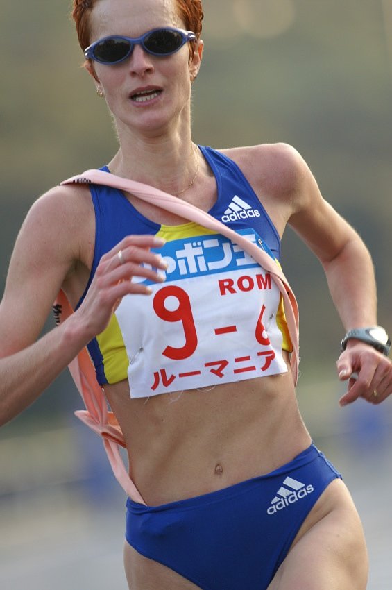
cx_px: 196
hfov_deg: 2.3
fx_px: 9819
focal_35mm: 600
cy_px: 295
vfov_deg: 3.4
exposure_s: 1/300
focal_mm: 400
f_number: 4.5
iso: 400
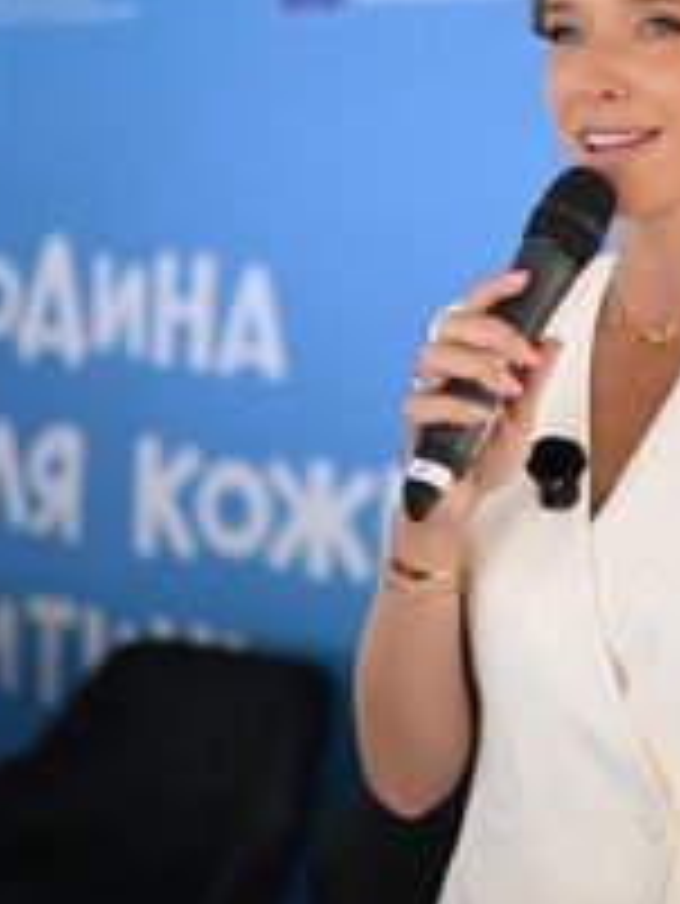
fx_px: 1753
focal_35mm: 67
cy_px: 328
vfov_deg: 28.8
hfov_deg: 21.6
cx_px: 558
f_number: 1.6
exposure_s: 1/2000
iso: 500
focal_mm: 35
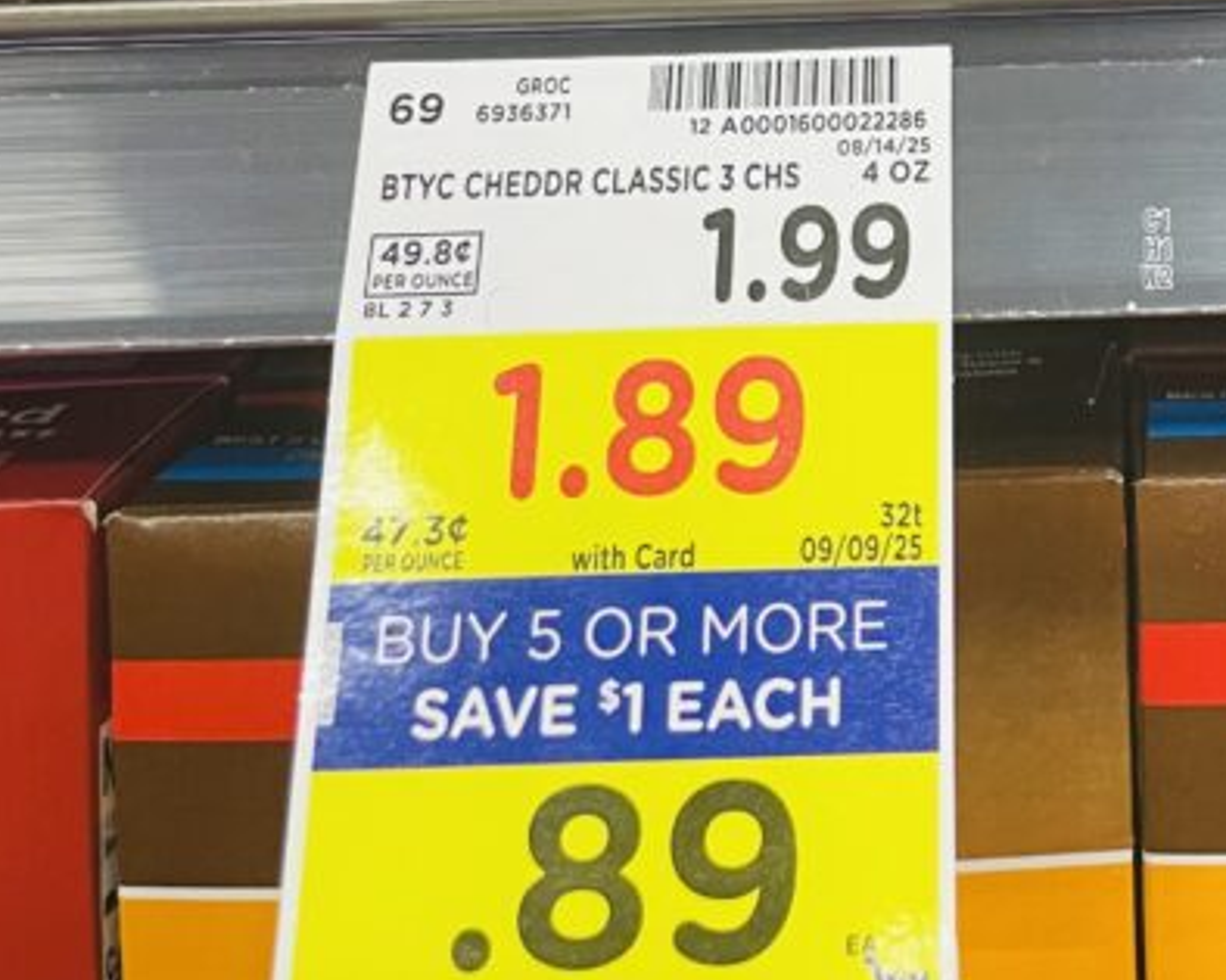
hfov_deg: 27.8
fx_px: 2394
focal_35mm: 66
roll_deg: +1.4
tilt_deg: -0.6
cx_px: 1070
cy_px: -398
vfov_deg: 20.5
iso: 100
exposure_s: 1/60
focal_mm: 4.2
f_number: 1.6
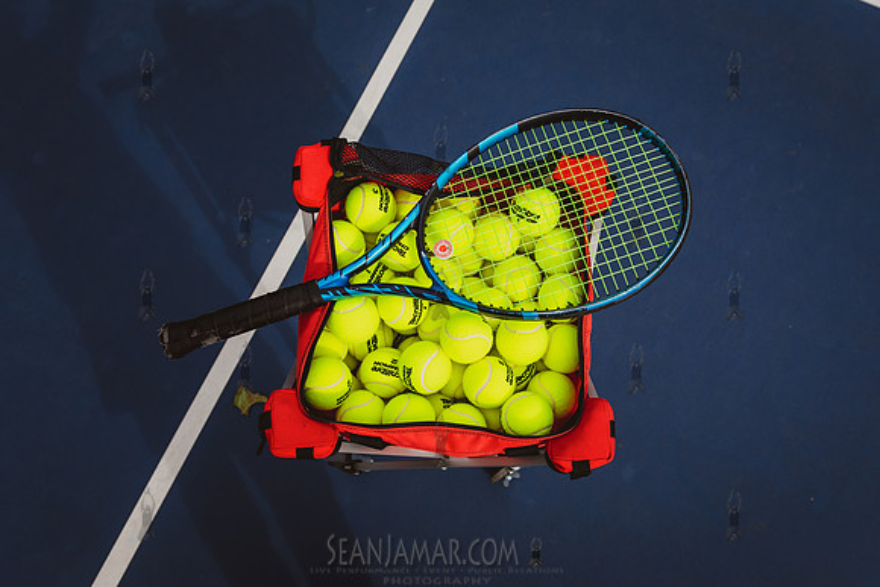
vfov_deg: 48.4
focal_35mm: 27
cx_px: 478
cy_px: 311
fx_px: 653
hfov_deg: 67.8
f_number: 4
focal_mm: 24
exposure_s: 1/3200
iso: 200
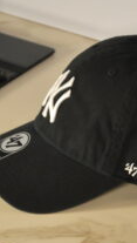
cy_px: 167
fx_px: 1448
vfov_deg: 9.6
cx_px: 100
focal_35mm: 225
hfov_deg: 5.4
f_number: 5.3
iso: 1600
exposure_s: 1/100
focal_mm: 66
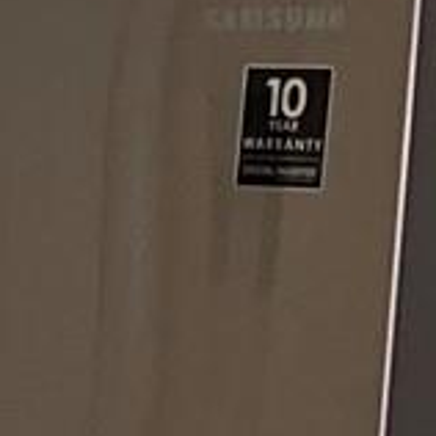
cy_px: 464
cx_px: -1592
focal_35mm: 233
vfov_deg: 7.5
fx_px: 3320
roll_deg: +0.6
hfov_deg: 5.8
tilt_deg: -7.3
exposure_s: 1/20
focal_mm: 5.1
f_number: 1.6
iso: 32
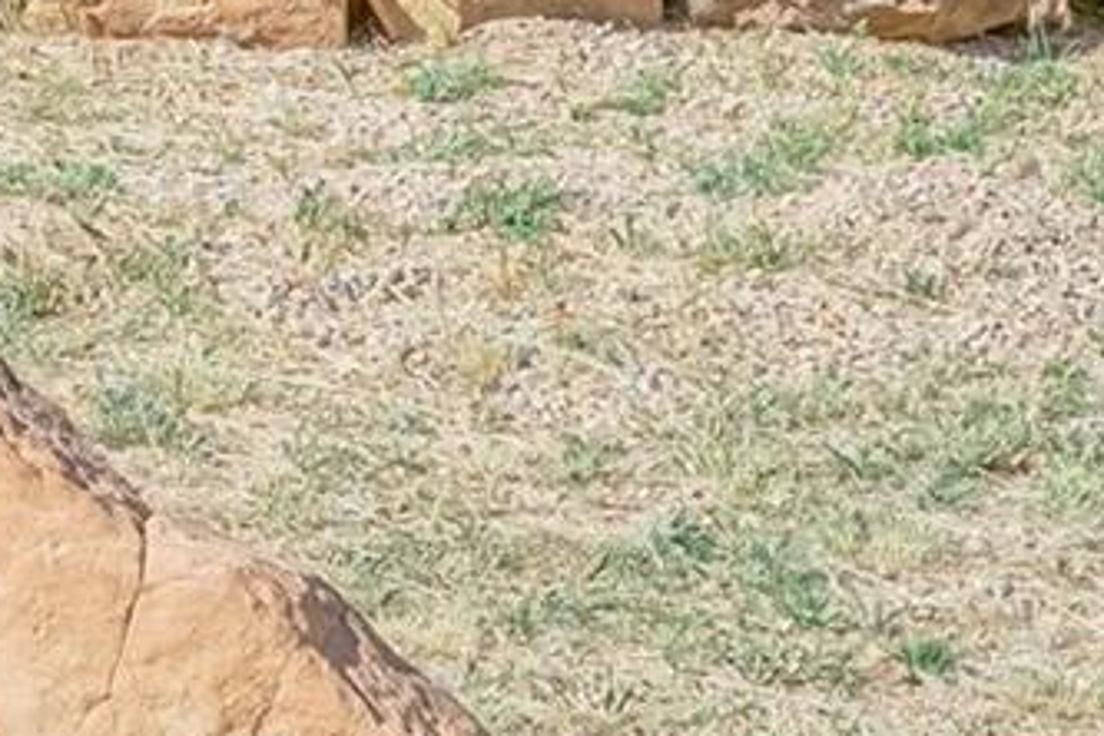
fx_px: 5152
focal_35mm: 168
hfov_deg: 11.4
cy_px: -895
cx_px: -842
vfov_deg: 7.7
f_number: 11
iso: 400
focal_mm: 35
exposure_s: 1/350
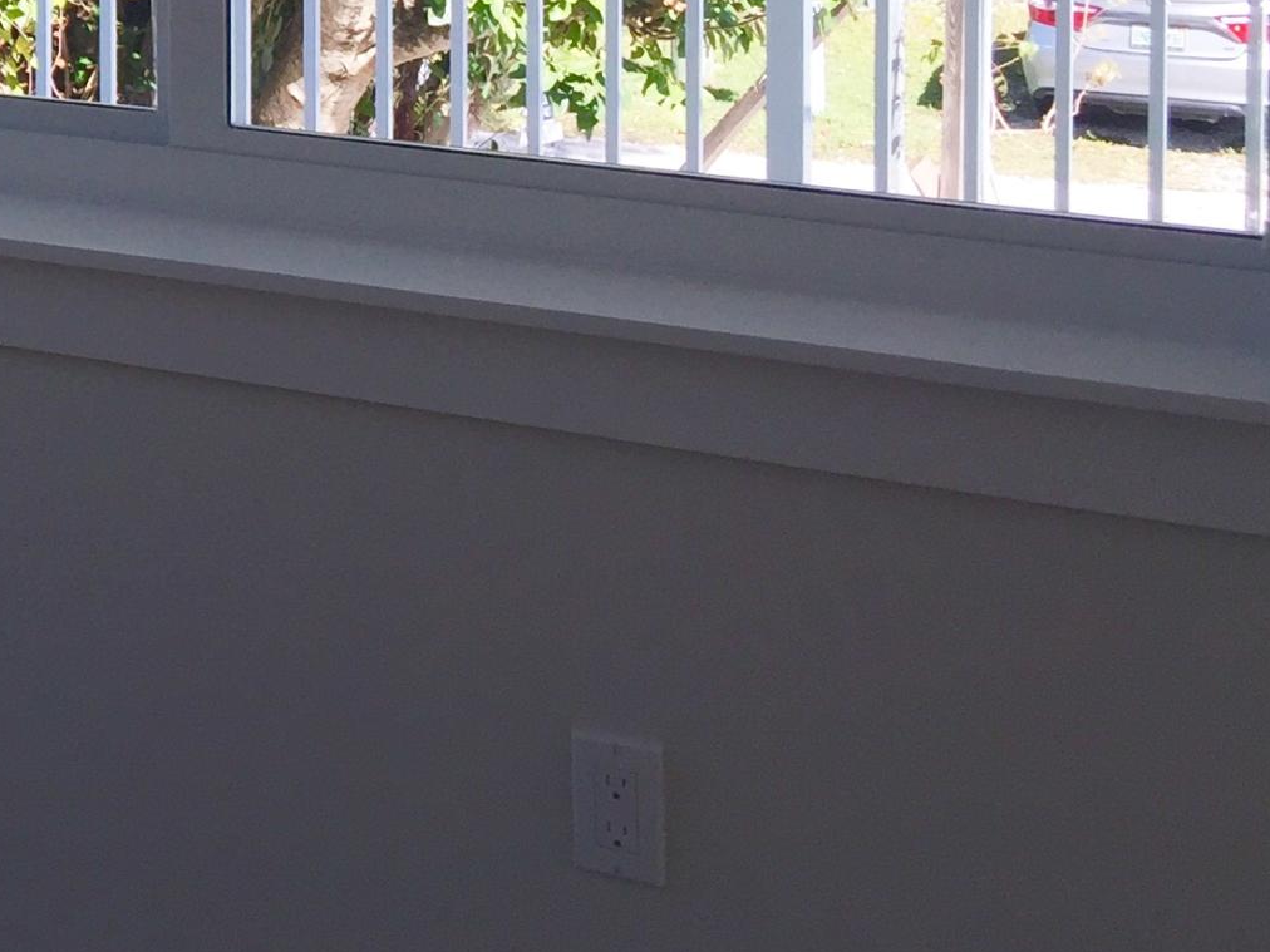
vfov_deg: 16.4
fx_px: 3155
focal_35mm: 86
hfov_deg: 20.1
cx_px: -540
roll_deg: -0.6
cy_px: -238
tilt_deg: -3.4
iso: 32
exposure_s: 1/329
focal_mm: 4.15
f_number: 2.2
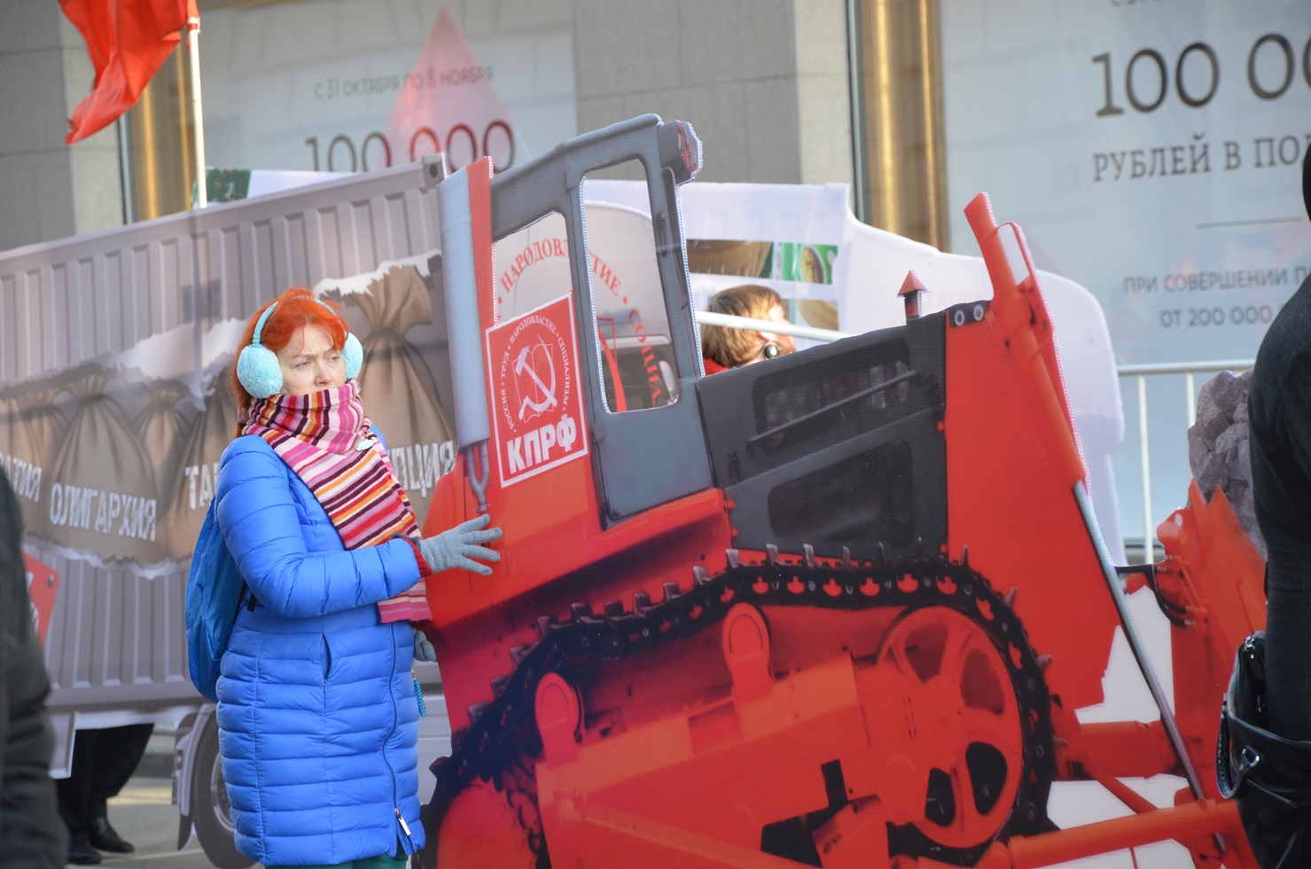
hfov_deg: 13.1
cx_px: 656
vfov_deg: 8.7
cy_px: 434
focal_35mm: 158
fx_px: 5724
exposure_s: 1/125
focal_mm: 105
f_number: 5.6
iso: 400
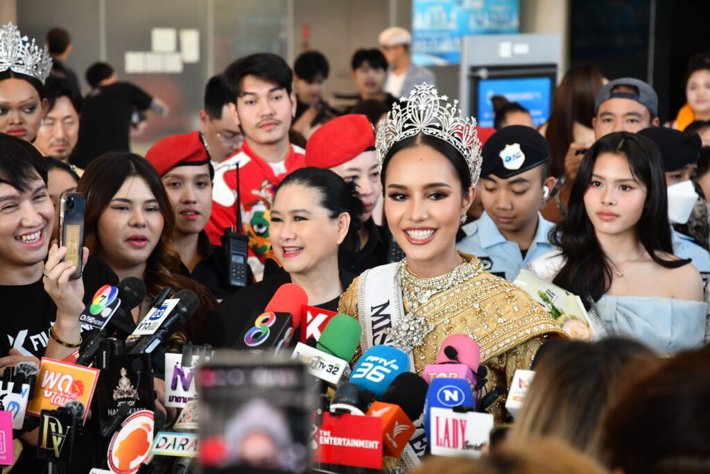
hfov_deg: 17.1
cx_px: 355
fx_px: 2367
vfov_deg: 11.4
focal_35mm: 120
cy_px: 237
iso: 1600
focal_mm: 80
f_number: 4
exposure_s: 1/160
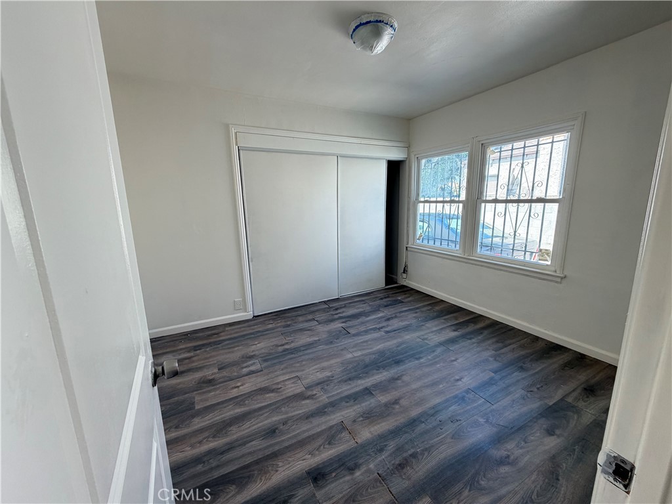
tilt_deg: -11.0
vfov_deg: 85.7
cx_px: 336
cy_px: 252
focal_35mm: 14
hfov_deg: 102.1
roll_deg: +1.3
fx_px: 272
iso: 160
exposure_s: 1/121
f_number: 2.2
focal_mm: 2.22
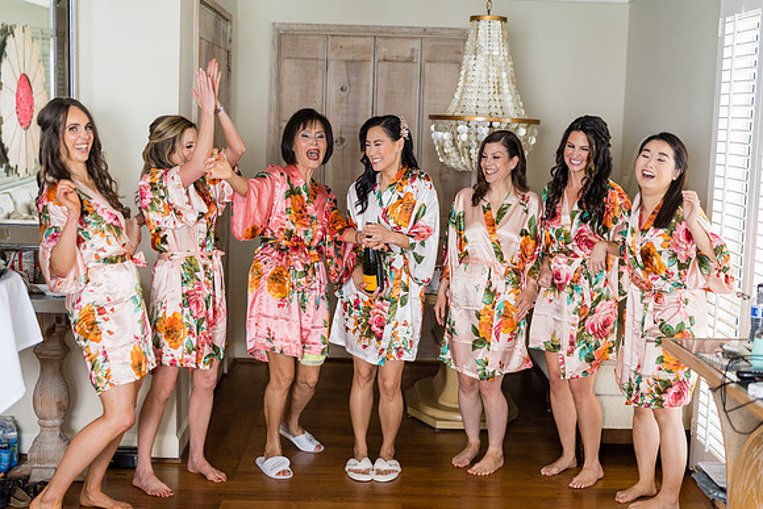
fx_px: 1060
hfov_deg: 39.6
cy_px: 254
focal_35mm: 50
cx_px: 382
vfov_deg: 27.0
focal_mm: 50
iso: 500
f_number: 1.8
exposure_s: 1/400
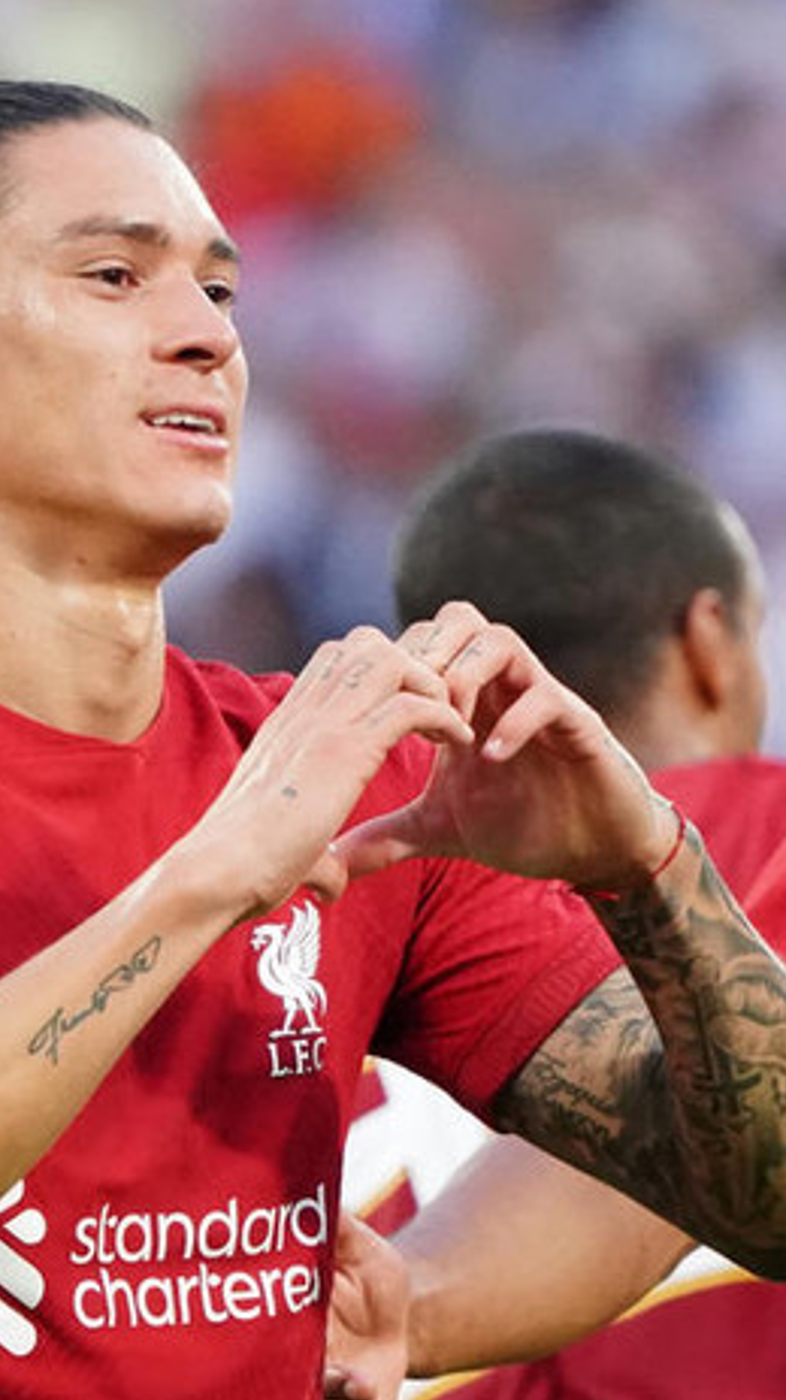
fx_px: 33315
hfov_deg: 1.4
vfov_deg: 2.4
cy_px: 797
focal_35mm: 898
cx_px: 668
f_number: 6.3
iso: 10000
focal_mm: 496
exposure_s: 1/1250
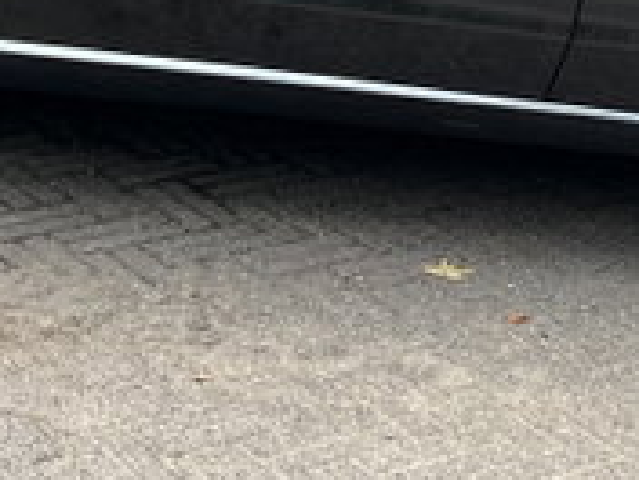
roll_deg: -0.9
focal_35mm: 124
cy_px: -364
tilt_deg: -7.4
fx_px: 2289
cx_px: 116
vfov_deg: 11.2
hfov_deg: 15.8
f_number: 1.5
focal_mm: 5.7
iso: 50
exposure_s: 1/650
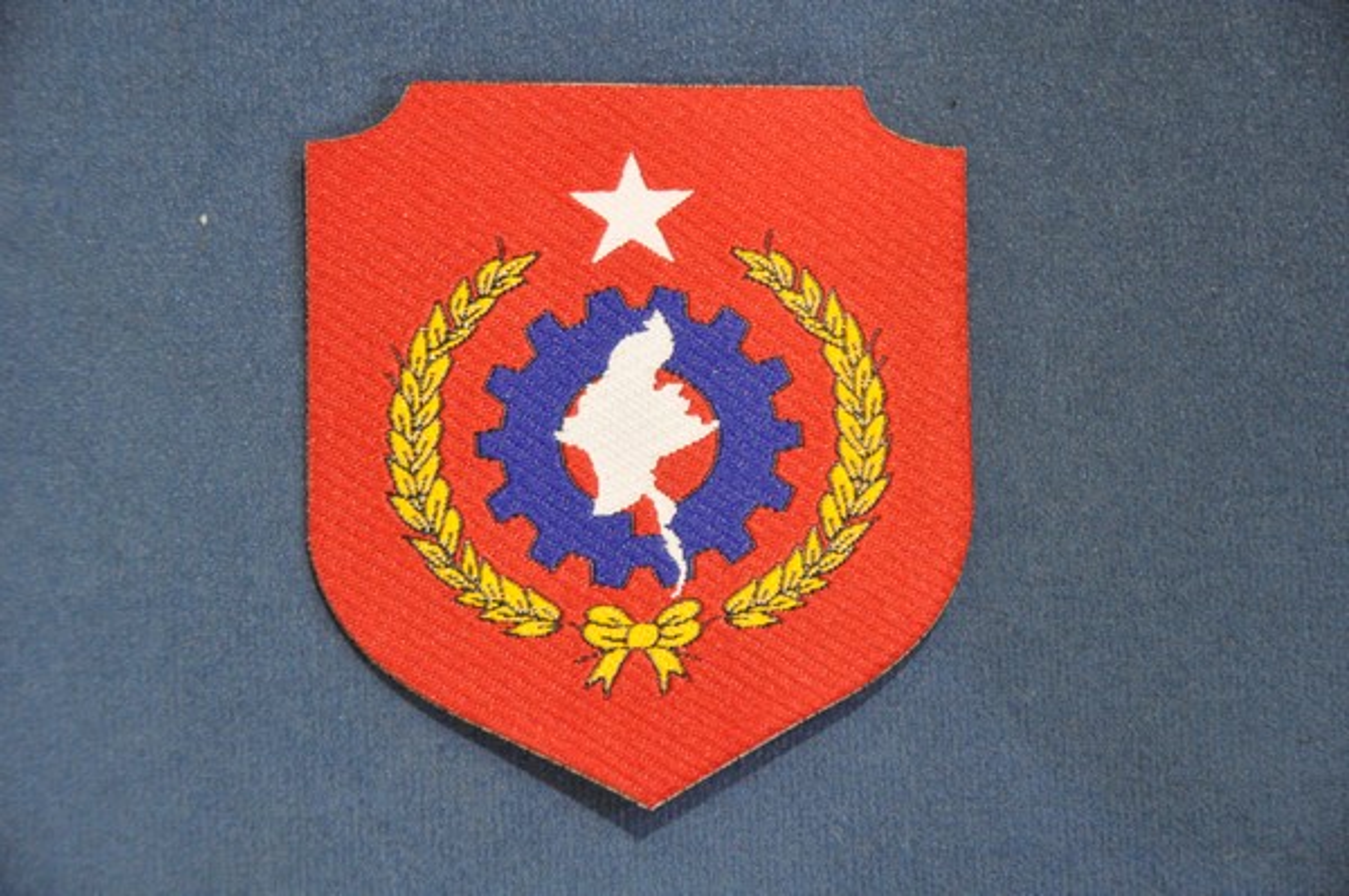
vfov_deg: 11.4
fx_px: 4493
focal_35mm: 120
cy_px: 448
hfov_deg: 17.1
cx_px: 674
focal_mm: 80
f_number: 5
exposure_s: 1/30
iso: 3200
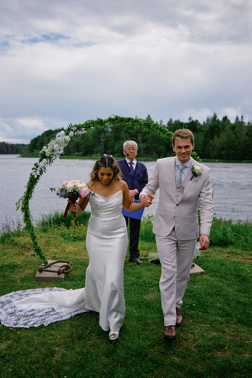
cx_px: 126
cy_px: 189
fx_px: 367
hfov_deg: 37.9
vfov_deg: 54.4
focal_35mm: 35
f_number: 1.4
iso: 125
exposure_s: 1/4000
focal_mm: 23
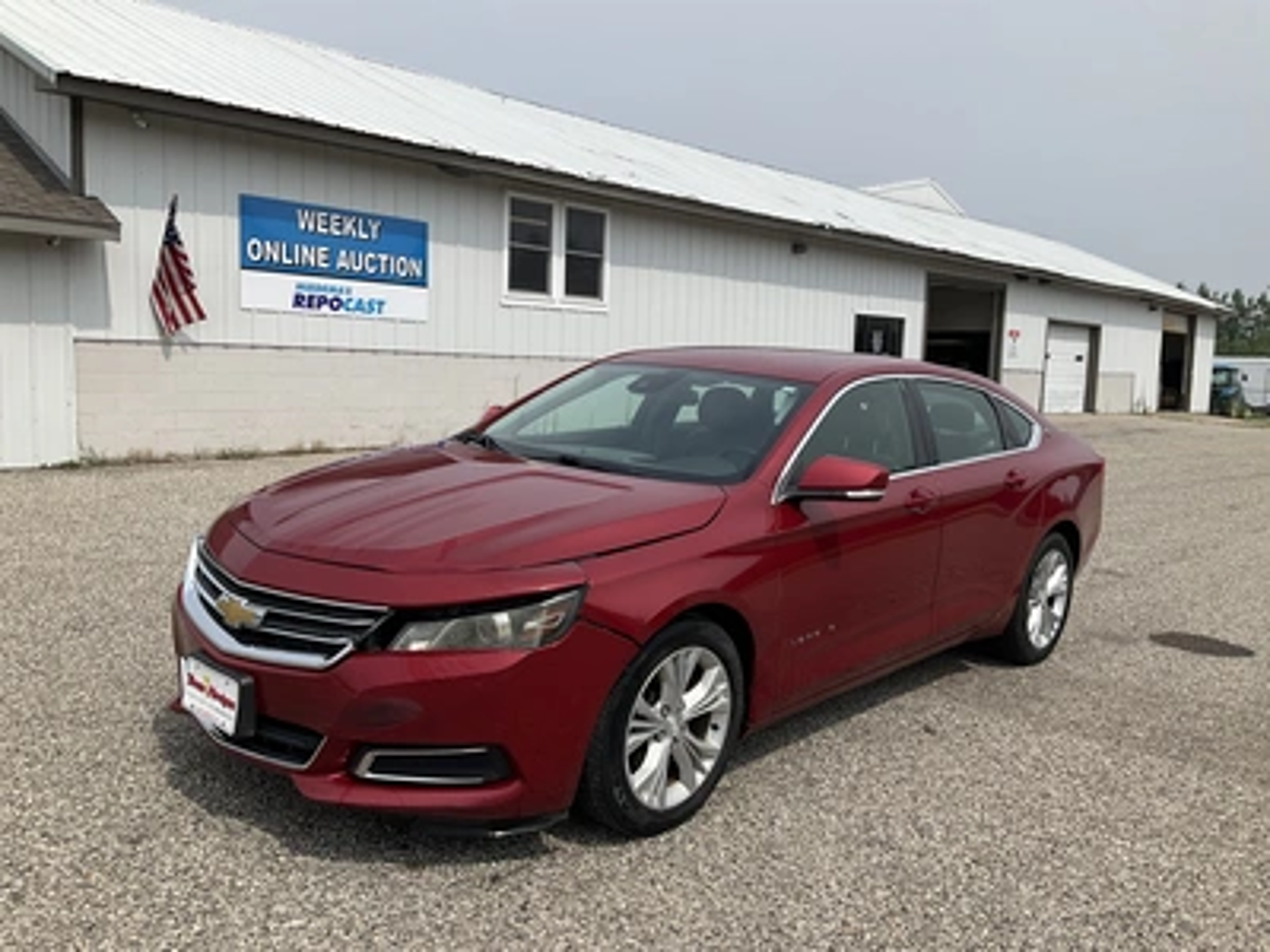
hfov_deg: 61.7
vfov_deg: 48.2
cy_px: 476
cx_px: 635
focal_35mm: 29
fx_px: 1064
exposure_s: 1/3125
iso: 25
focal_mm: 3
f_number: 1.8
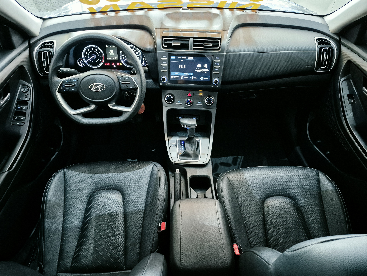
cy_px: 138
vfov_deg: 58.9
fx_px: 244
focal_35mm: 23
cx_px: 184
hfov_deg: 73.9
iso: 1250
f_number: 1.8
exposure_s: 1/24
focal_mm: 5.4
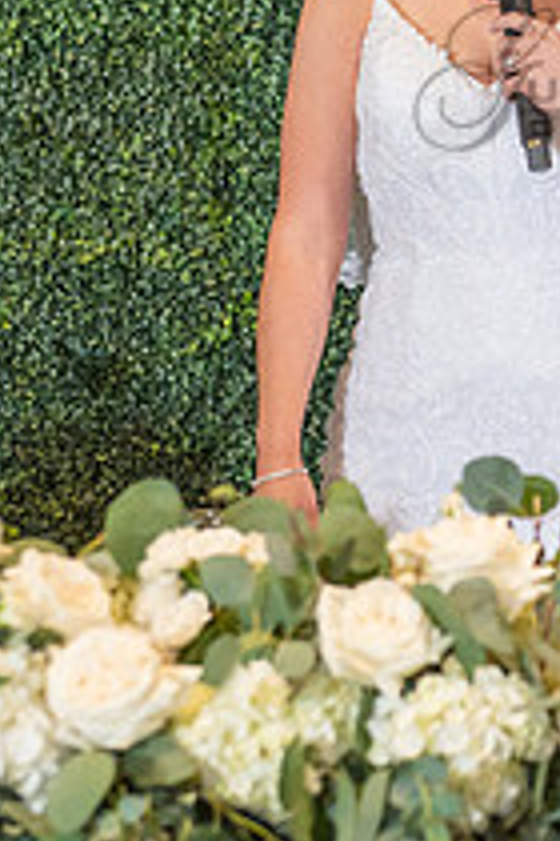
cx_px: 648
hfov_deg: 6.7
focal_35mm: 204
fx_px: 4760
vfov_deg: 10.1
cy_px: 223
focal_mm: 62
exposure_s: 1/160
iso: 800
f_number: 3.5
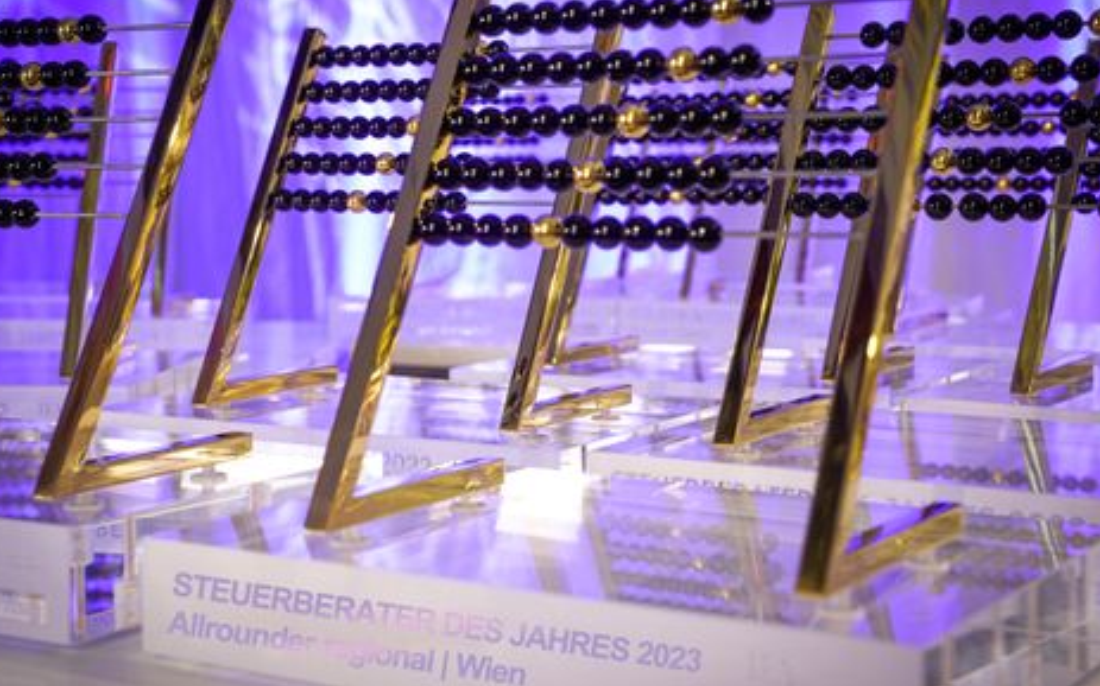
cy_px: 315
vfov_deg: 20.9
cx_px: 535
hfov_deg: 33.0
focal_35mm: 62
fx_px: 1858
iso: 800
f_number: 8
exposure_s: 1/100
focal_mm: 55
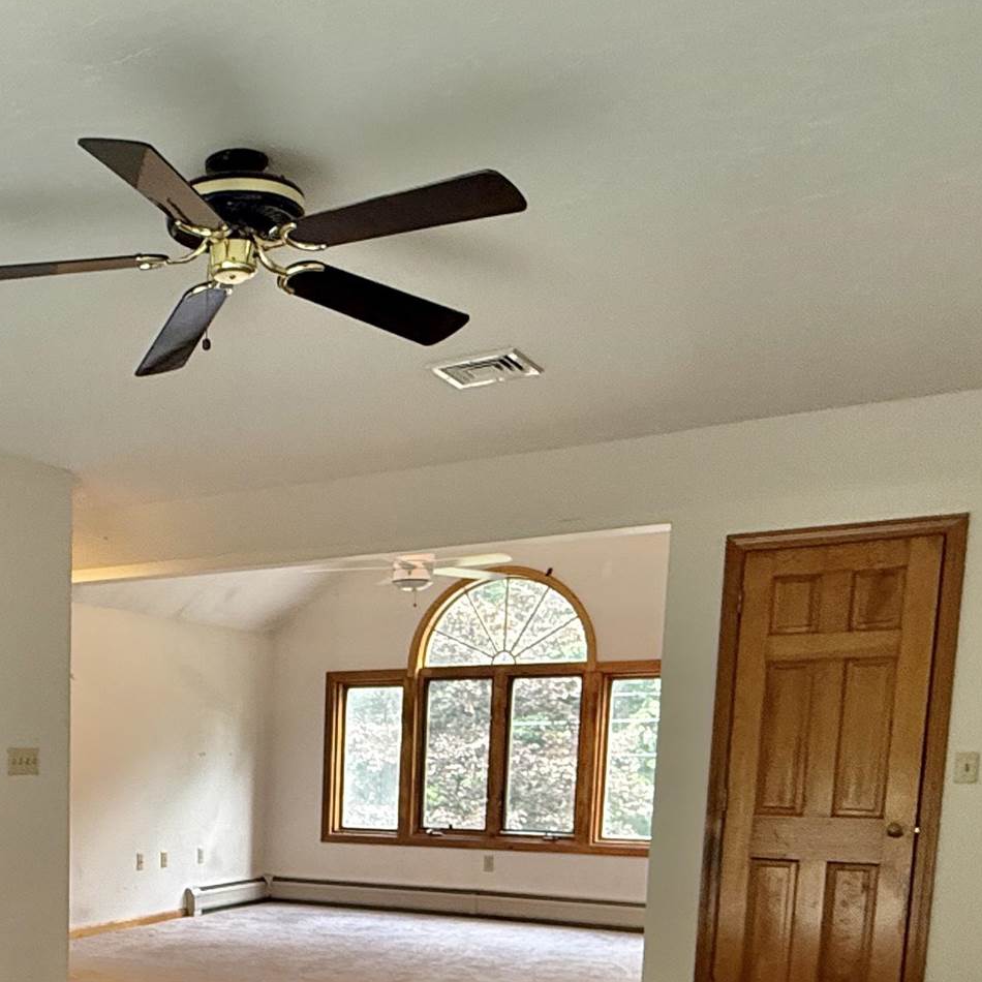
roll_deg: -0.9
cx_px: 99
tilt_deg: -7.7
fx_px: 1284
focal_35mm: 40
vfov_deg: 38.2
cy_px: 933
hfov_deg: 38.9
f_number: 2.2
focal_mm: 2.22
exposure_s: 1/120
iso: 320
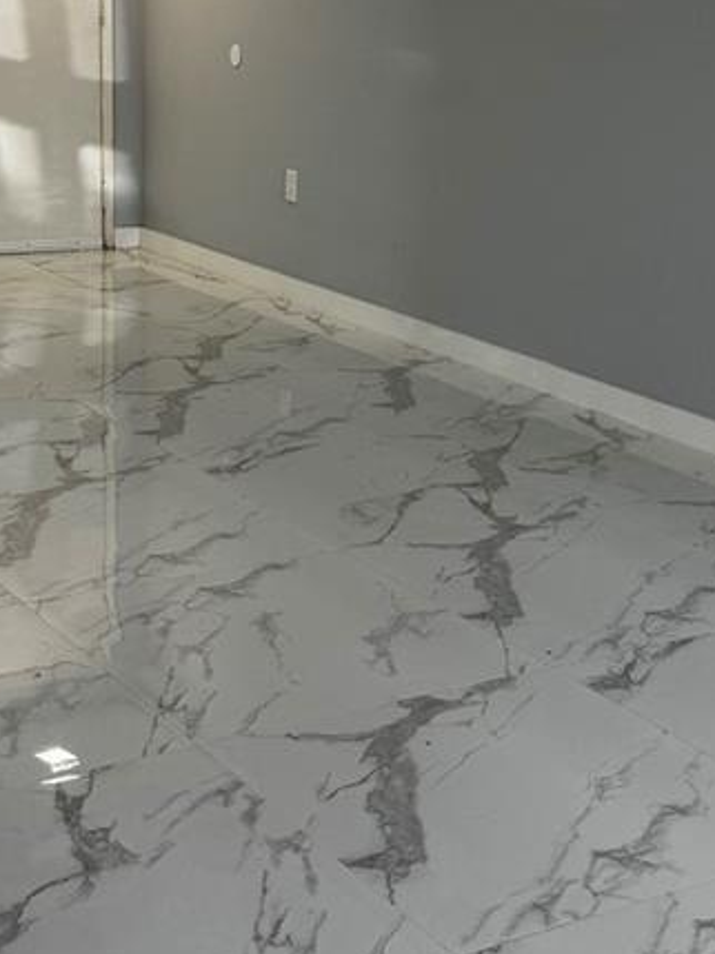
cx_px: 360
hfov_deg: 21.9
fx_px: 1847
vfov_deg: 29.0
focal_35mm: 67
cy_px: 541
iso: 100
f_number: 1.78
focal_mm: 6.86
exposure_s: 1/120
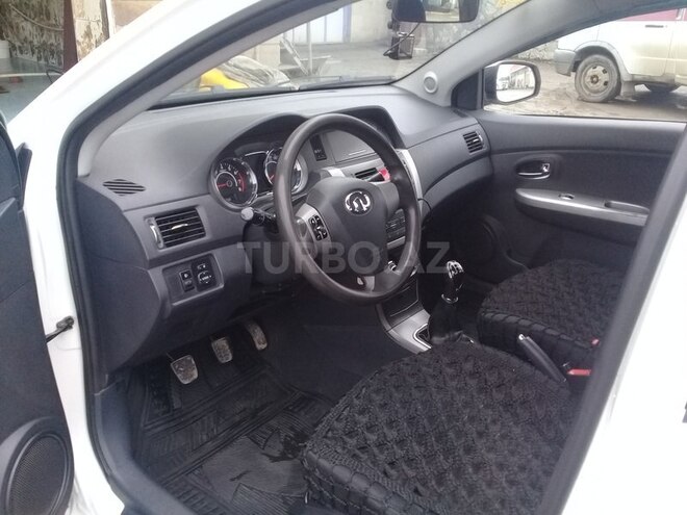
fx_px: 615
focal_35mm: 31
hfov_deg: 58.4
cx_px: 344
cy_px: 258
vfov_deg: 45.4
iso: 125
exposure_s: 1/33
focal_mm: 3.3
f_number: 2.2
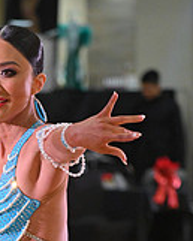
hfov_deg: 4.4
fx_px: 2525
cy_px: 317
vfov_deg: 5.4
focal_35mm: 354
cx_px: 7
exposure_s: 1/400
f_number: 4
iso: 3200
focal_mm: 105
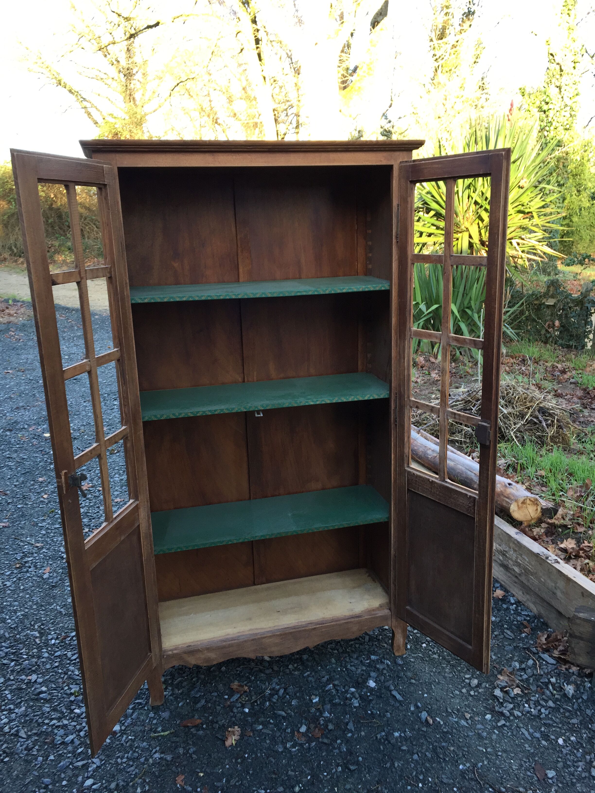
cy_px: 396
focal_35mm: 29
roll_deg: +1.5
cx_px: 298
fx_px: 665
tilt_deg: -13.7
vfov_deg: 61.7
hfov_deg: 48.2
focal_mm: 4.15
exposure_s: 1/100
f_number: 2.2
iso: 50
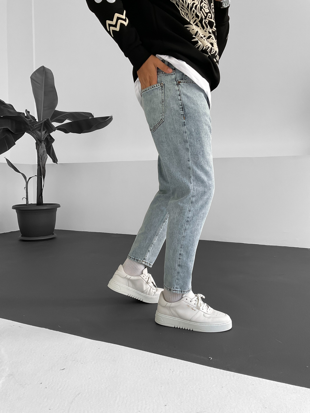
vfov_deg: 61.7
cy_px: 206
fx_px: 346
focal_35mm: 29
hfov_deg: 48.2
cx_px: 155
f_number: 1.8
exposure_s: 1/120
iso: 40
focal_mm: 3
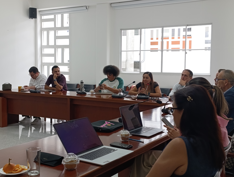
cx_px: 117
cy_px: 88
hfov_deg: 41.2
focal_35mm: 46
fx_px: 311
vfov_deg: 31.6
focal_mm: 6.11
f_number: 1.7
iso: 250
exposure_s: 1/120
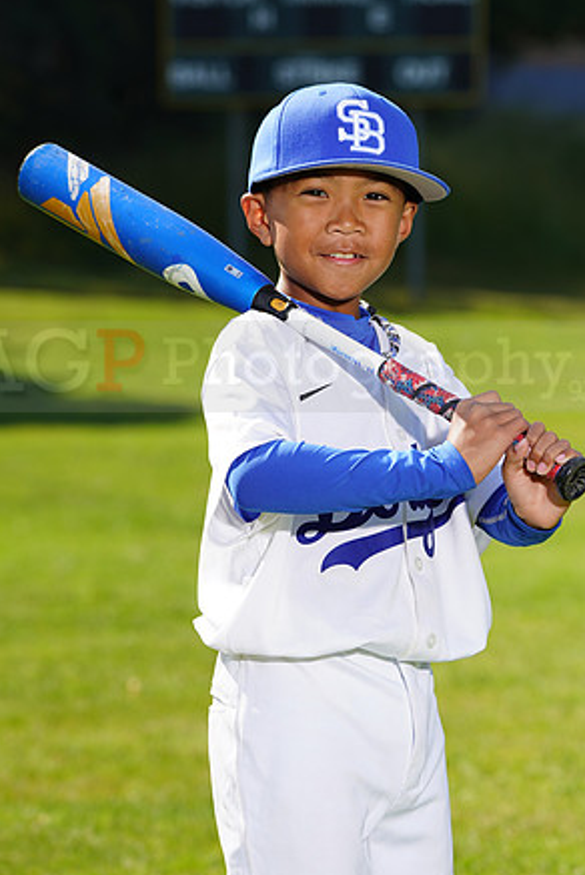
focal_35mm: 207
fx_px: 5037
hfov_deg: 6.6
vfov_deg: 9.9
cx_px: 308
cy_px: 348
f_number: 7.1
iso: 100
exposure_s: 1/250
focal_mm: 156
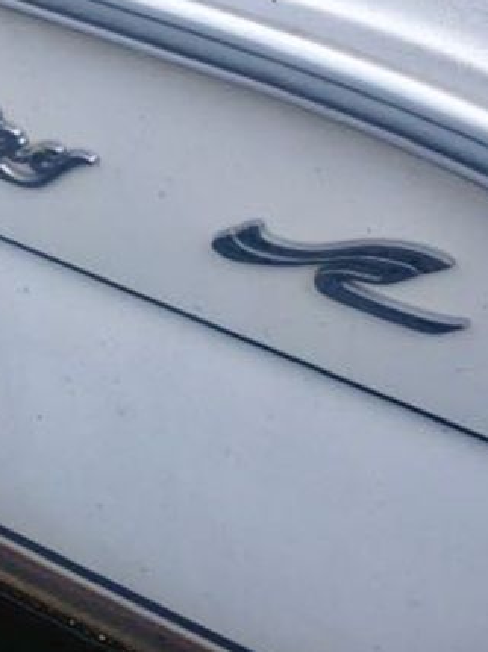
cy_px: 255
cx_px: 83
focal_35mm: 76
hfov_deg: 19.1
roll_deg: -0.1
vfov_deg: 25.6
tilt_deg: -40.2
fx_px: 1430
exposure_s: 1/986
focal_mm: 4.28
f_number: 2.4
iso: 50
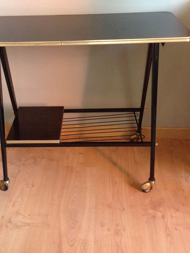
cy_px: 88
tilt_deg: -26.0
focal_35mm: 46
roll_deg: +3.5
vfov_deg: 40.8
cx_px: 72
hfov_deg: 31.4
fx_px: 337
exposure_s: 1/15
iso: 320
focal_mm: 4.28
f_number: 2.4
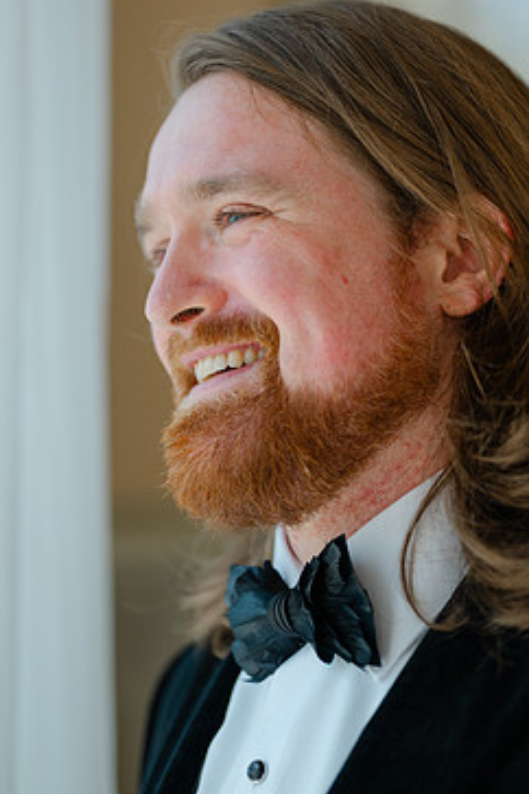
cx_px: 295
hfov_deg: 21.9
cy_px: 306
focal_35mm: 62
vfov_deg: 32.3
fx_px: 1366
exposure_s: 1/400
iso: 64
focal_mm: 50
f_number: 1.8
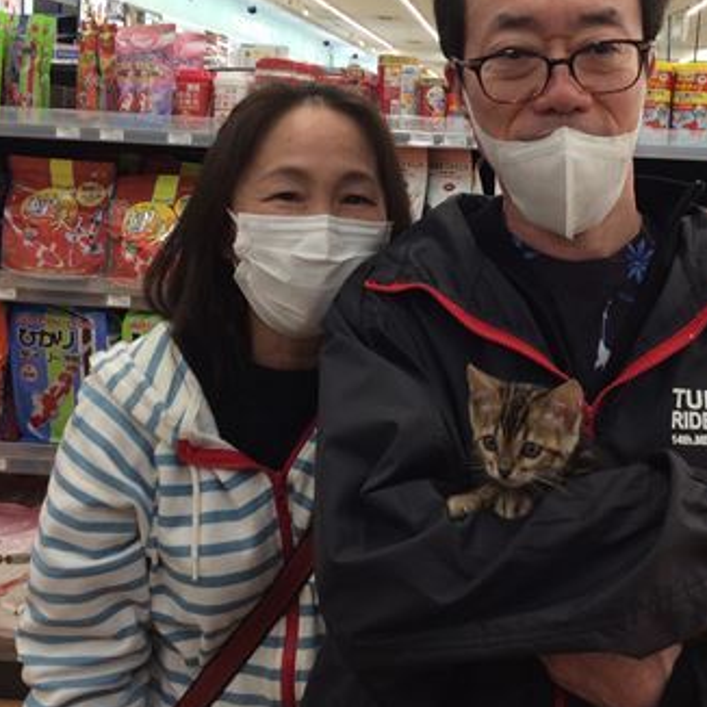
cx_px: 490
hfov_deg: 32.4
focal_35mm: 52
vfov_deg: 32.5
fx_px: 1202
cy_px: 232
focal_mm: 3.3
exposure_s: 1/24
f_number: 2.4
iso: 40
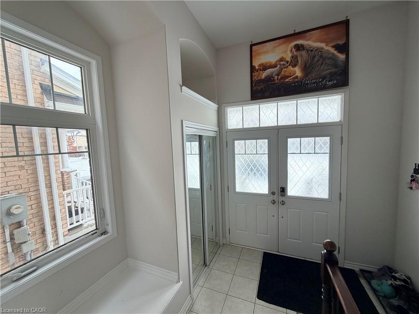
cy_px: 157
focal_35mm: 14
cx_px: 210
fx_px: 169
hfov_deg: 102.1
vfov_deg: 85.7
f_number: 2.2
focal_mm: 2.22
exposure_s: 1/121
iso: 80
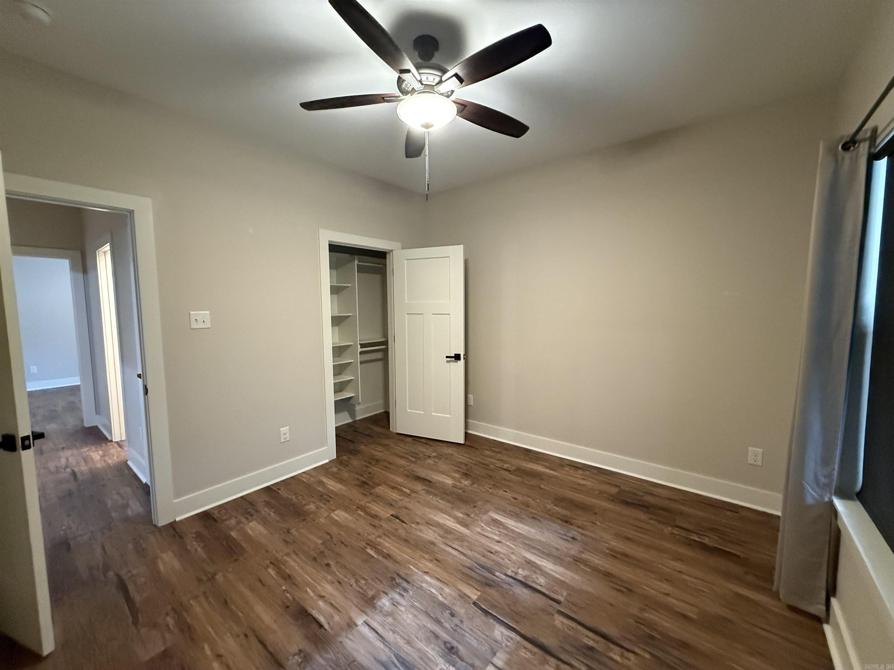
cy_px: 335
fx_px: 362
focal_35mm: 14
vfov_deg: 85.7
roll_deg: +0.5
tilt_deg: -5.2
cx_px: 447
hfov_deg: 102.1
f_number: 2.2
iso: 800
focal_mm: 2.22
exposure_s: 1/60
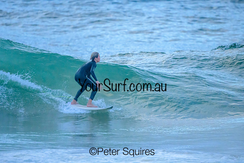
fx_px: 6112
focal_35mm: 902
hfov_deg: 2.3
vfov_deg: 1.5
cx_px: 107
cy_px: 71
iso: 6400
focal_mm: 800
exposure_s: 1/2000
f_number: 6.3
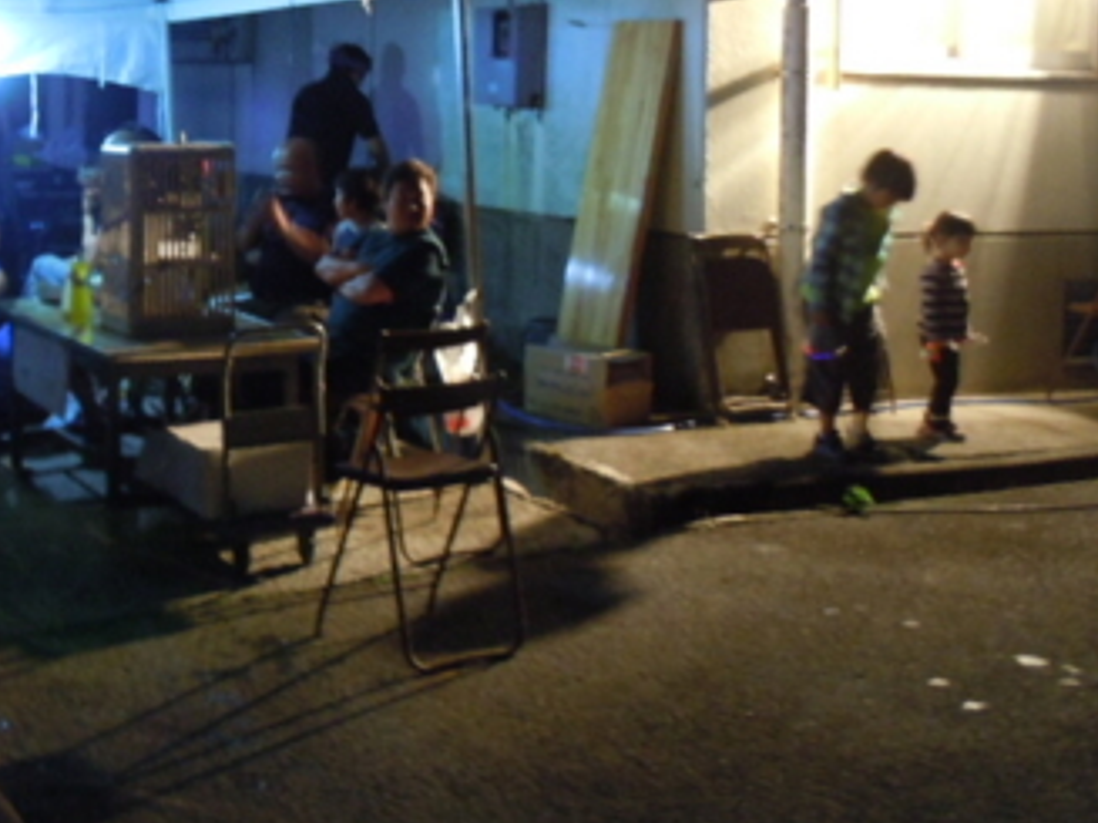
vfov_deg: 25.7
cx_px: 222
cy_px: 77
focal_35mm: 55
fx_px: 1744
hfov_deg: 33.9
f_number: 3.5
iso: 400
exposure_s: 1/2.5
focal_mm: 5.4
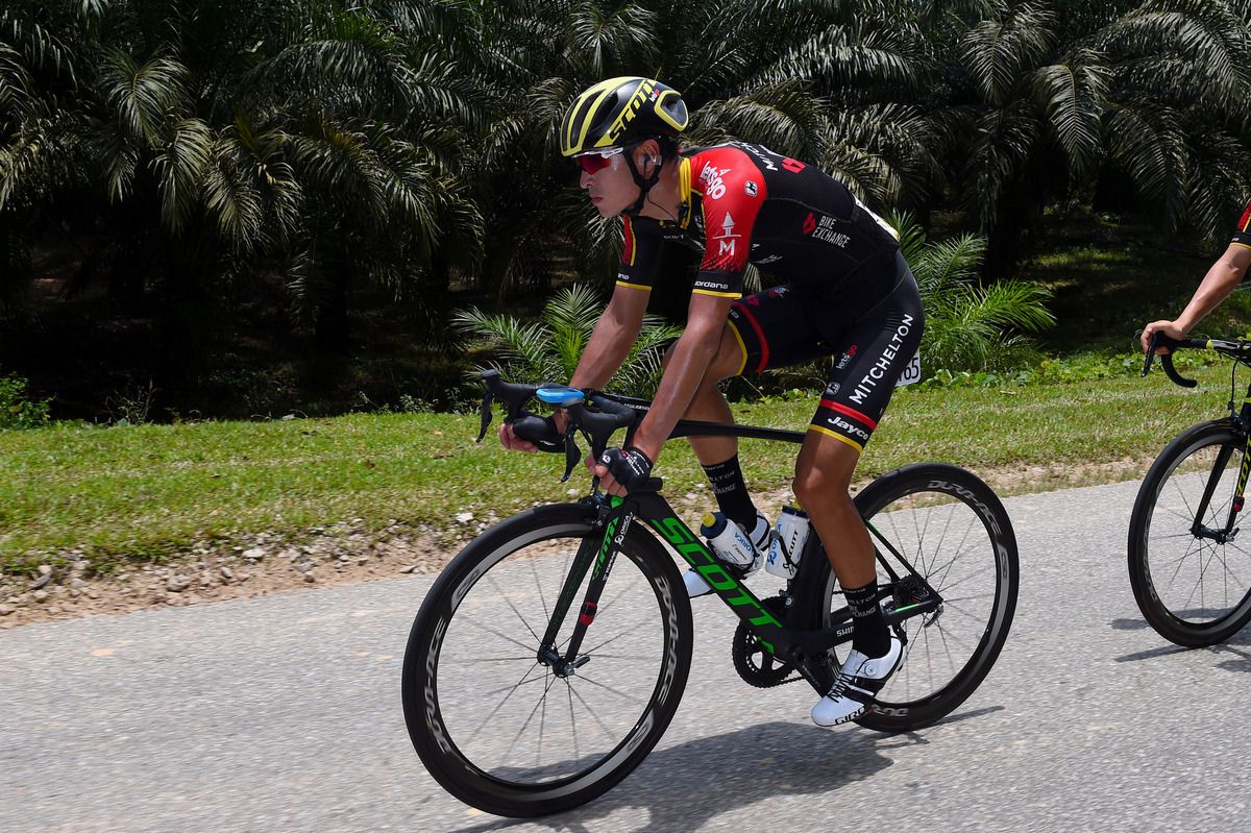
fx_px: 1181
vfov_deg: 38.9
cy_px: 416
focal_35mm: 34
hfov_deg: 55.8
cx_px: 626
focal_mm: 34
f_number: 10
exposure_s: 1/1000
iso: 500
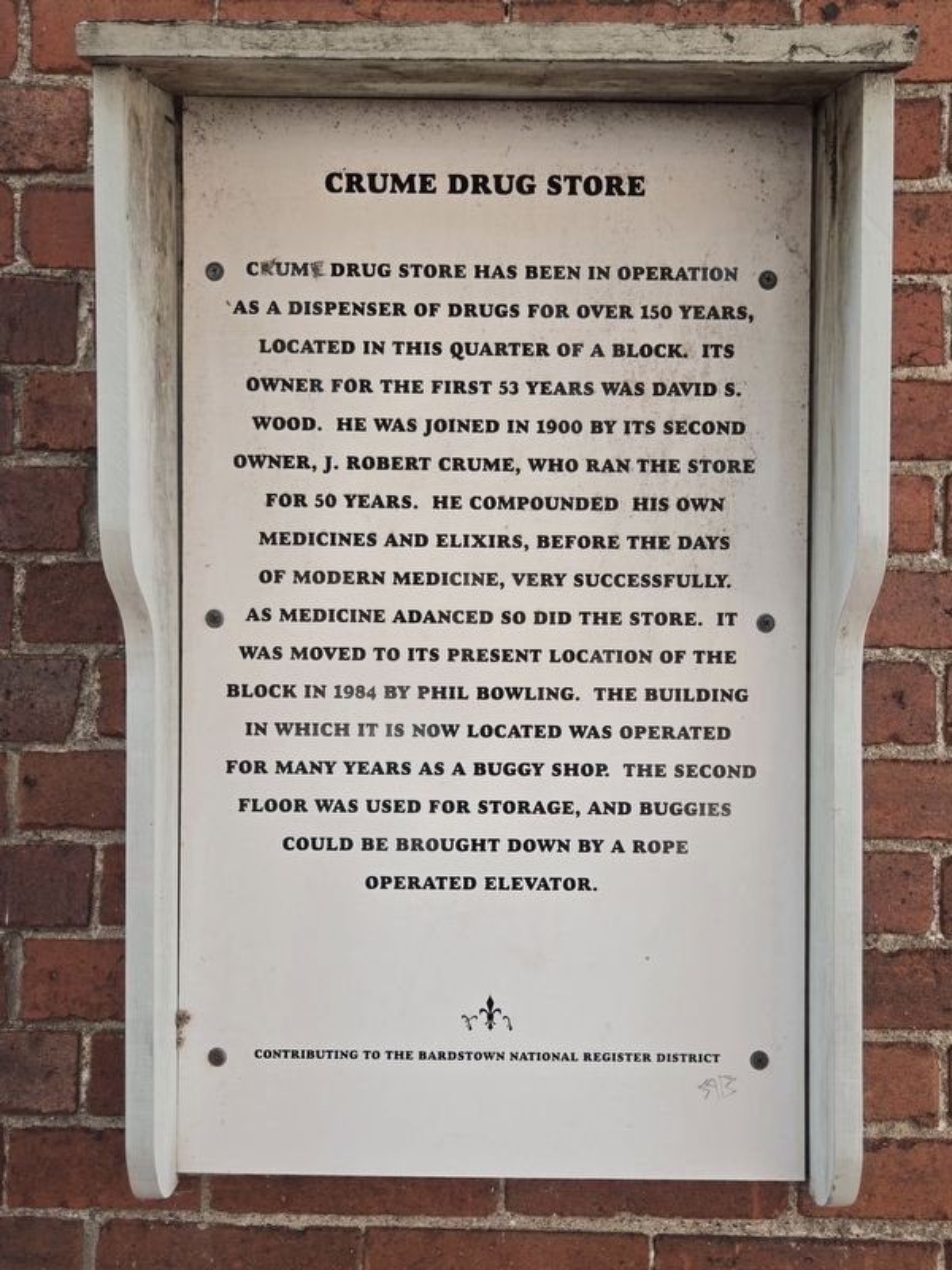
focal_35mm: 23
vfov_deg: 73.9
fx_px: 843
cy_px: 635
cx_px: 476
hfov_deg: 58.9
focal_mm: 5.4
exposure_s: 1/200
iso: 25
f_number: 1.8
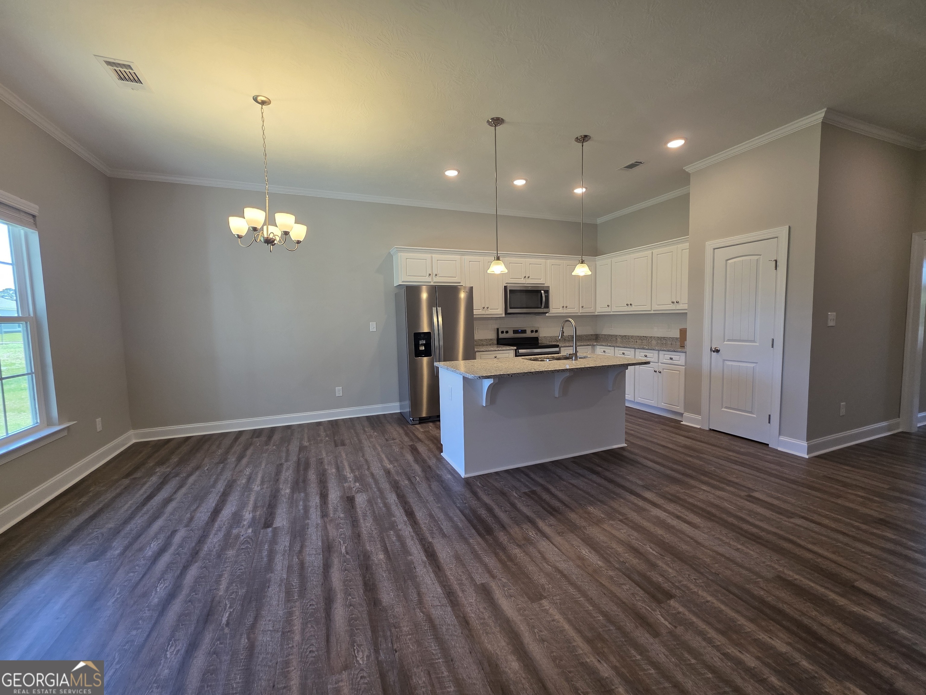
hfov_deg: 106.2
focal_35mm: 13
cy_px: 348
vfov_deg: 89.9
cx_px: 463
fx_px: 348
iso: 125
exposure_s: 1/120
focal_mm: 2.2
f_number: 1.9
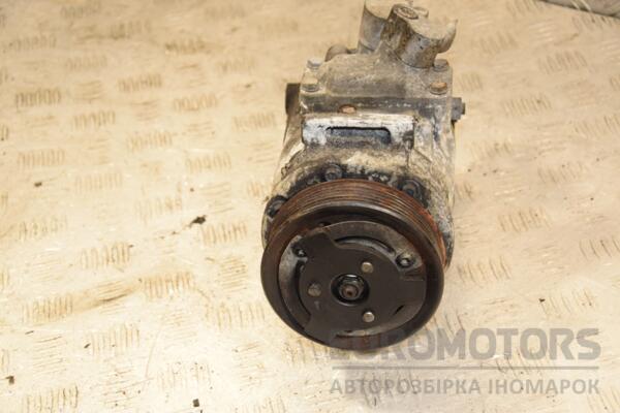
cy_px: 206
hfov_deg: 27.0
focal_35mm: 75
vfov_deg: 18.2
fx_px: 1292
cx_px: 310
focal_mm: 50
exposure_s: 1/200
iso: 800
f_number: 5.6
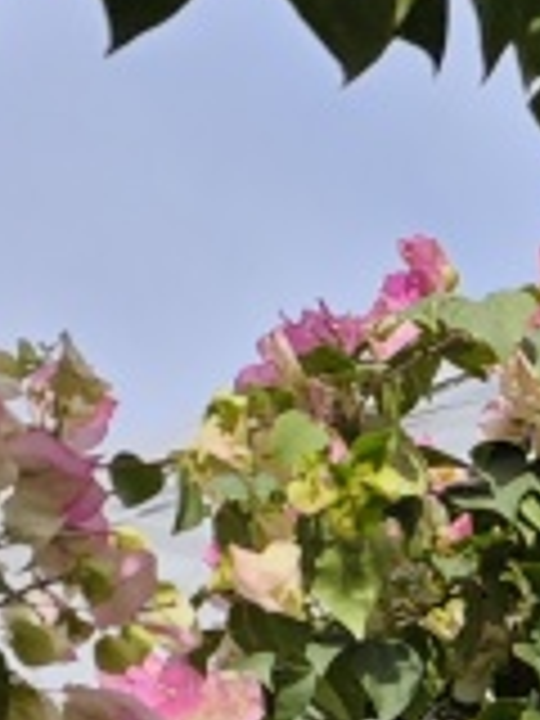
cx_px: 1616
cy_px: 1829
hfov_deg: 8.2
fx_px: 3182
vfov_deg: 10.7
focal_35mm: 153
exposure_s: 1/4119
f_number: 1.6
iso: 50
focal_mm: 6.55
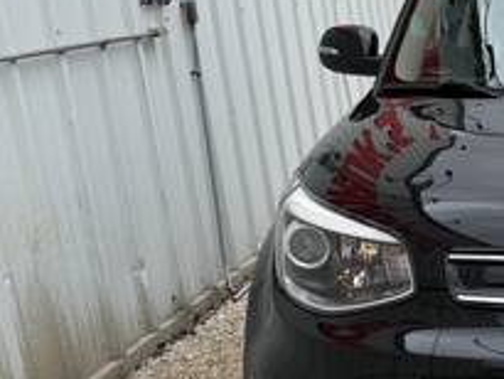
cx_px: 610
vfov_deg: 19.4
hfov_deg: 23.6
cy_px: 322
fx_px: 1093
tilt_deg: -16.1
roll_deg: +4.6
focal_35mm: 75
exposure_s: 1/1437
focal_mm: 6.76
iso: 80
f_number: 1.78
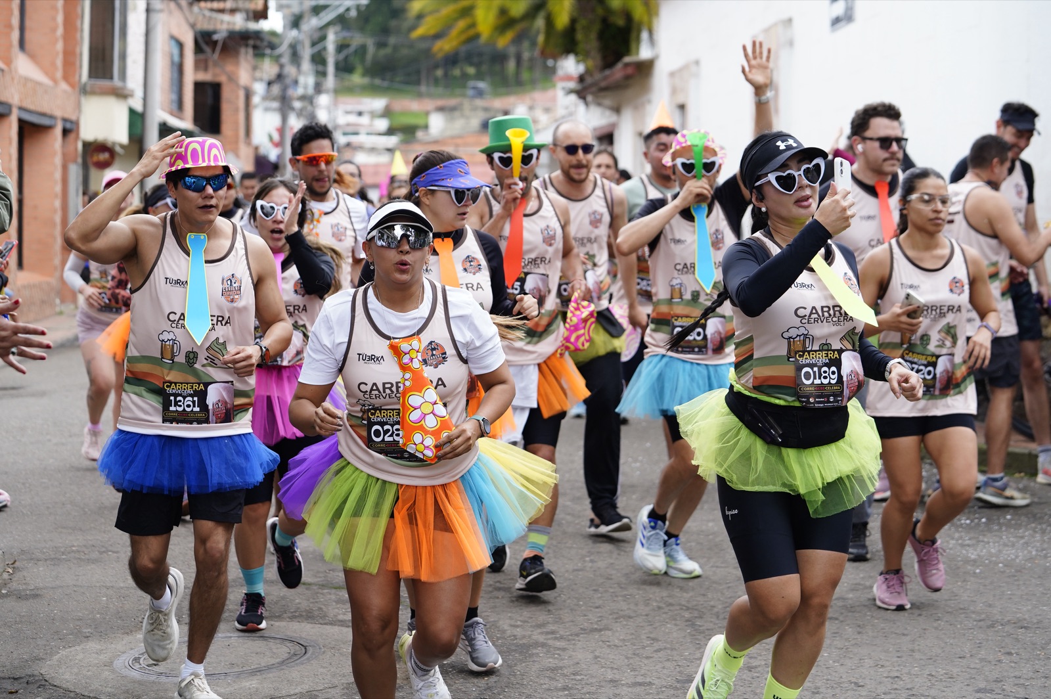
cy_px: 350
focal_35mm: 70
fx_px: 2042
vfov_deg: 19.4
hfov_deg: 28.9
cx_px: 526
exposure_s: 1/1250
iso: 1000
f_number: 4
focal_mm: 70
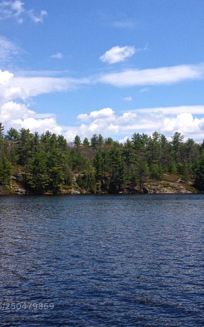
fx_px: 445
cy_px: 163
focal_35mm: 50
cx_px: 130
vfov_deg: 40.3
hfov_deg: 25.7
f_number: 2.4
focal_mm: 4.28
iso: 50
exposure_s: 1/1905
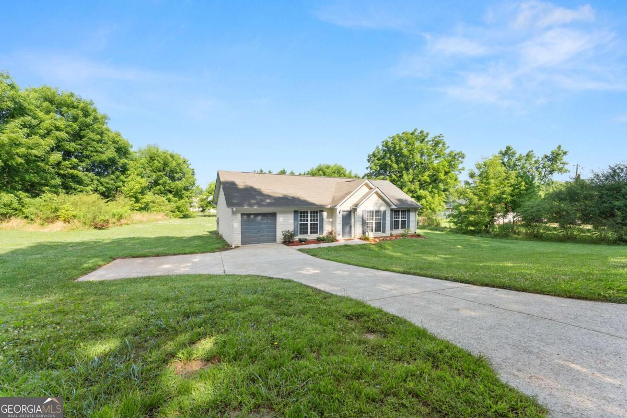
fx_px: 244
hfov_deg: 104.2
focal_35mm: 14
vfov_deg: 81.3
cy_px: 209
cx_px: 314
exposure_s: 1/200
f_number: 9
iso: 800
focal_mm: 14
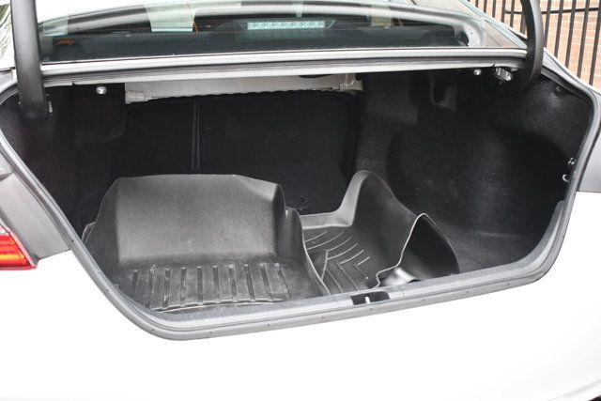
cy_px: 200
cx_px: 300
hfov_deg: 49.5
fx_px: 651
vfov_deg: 34.2
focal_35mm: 39
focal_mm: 26
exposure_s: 1/125
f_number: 4
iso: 1000
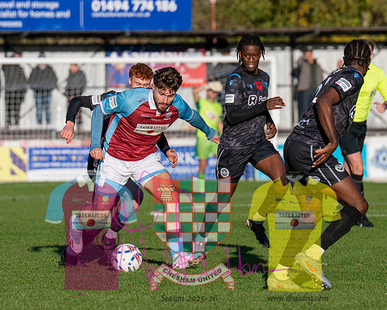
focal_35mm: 463
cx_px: 64
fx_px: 5297
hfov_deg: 4.2
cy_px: 142
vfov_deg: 3.3
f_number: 4
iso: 400
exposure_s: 1/4000
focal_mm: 175
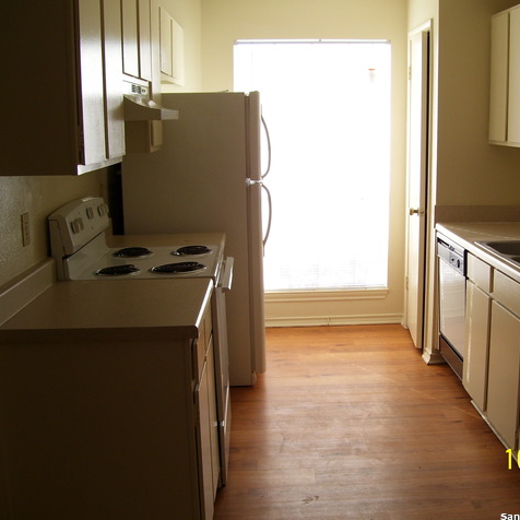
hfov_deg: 38.1
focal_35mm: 44
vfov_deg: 38.3
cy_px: 261
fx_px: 748
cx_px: 324
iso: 80
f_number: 2.7
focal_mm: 6
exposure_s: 1/125
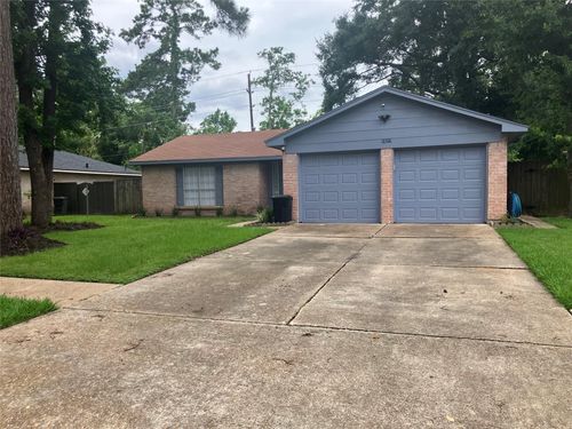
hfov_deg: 63.4
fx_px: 463
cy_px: 214
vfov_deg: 49.7
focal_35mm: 28
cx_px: 286
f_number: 1.8
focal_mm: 3.99
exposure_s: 1/684
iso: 32
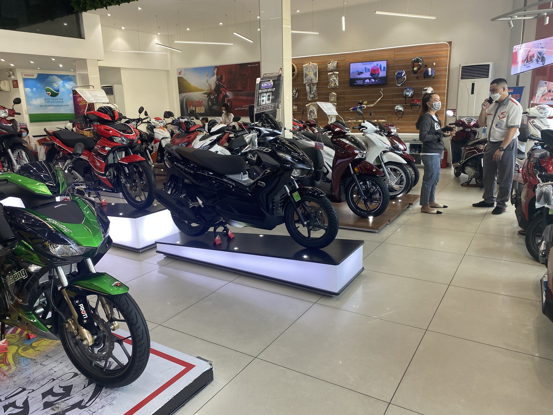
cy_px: 208
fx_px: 415
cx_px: 276
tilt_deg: -12.3
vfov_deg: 53.1
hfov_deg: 67.3
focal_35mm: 26
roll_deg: +1.6
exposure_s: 1/100
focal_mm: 4.25
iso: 64
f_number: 1.8
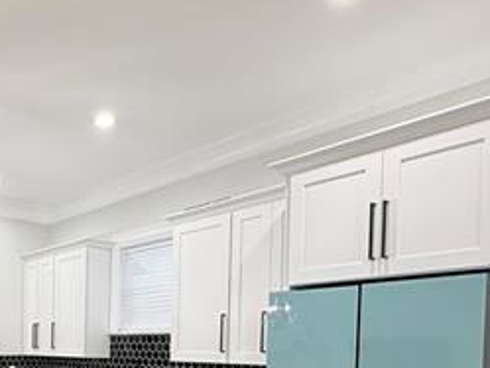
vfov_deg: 36.2
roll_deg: -0.9
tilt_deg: -0.7
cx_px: 55
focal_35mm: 36
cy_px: 358
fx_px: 510
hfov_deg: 46.6
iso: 200
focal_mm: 2.22
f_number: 2.2
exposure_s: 1/120
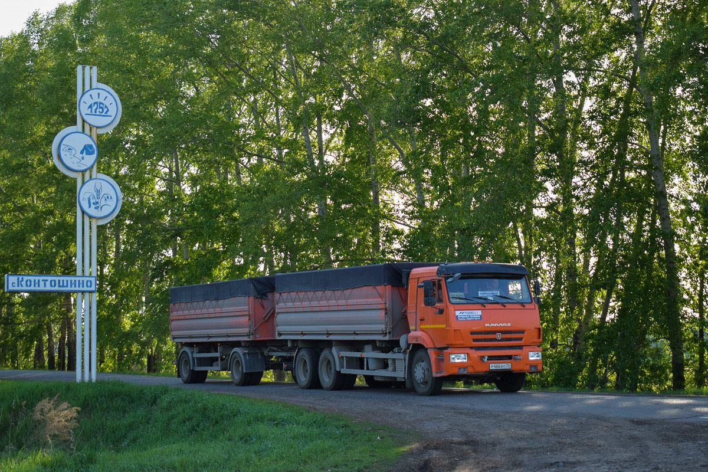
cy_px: 236
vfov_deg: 26.5
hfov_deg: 38.9
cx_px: 354
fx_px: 1003
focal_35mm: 51
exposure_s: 1/640
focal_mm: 34
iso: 400
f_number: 4.5
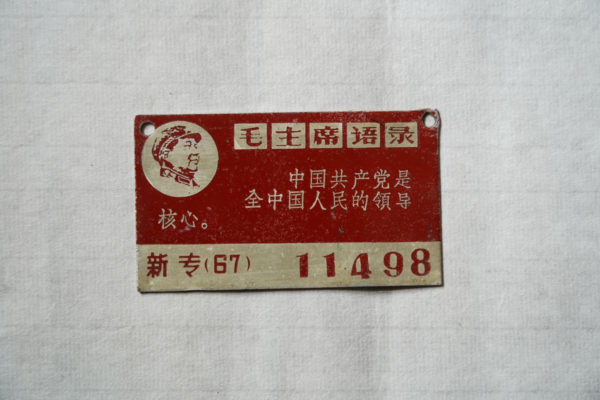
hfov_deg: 23.1
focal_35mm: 88
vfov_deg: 15.5
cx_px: 300
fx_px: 1467
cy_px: 200
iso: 800
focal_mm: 88
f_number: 5.6
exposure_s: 1/160
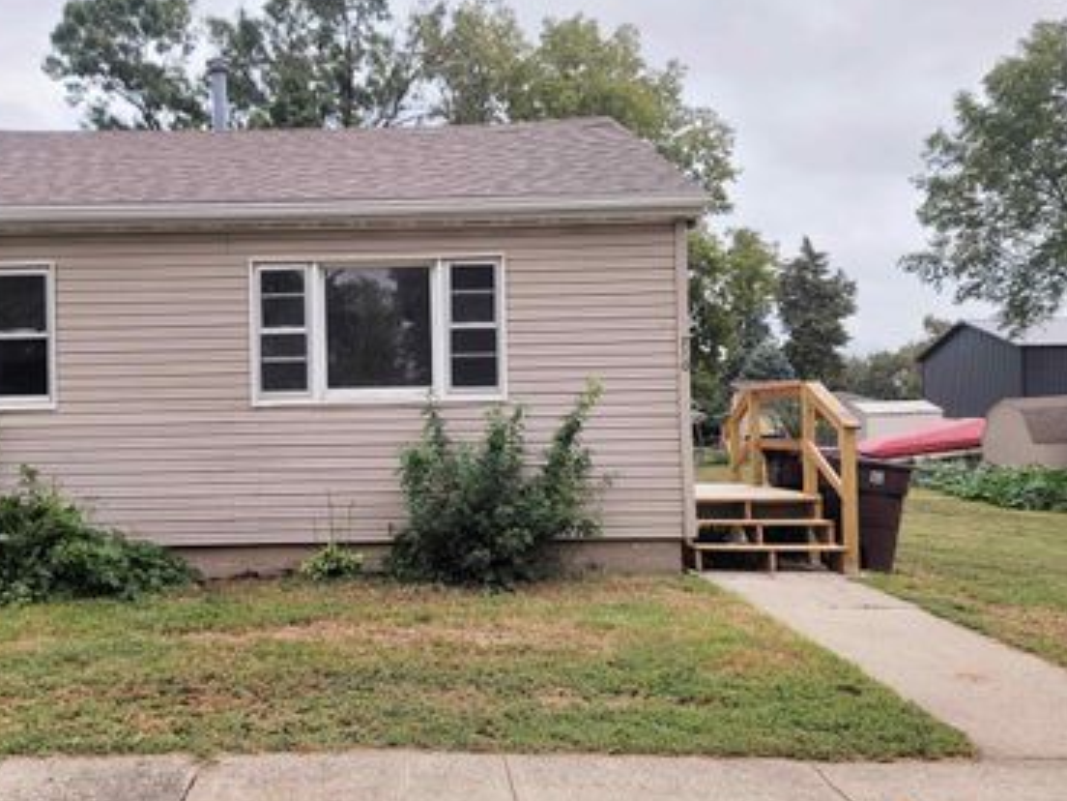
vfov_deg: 41.8
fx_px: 1048
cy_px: 405
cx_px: 357
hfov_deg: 52.9
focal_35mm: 34
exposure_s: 1/455
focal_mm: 7
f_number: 1.8
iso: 20
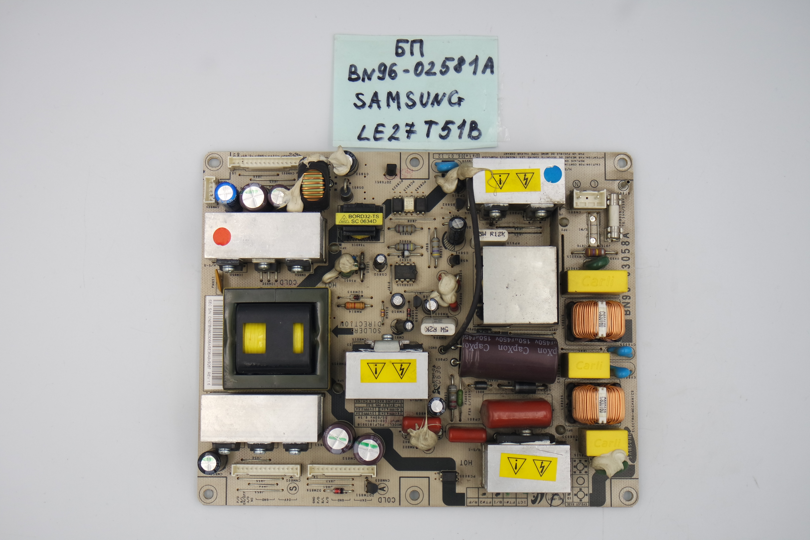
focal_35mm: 48
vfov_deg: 28.1
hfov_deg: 41.1
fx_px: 1080
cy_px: 270
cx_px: 405
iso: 160
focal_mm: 18
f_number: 4.5
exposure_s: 1/125
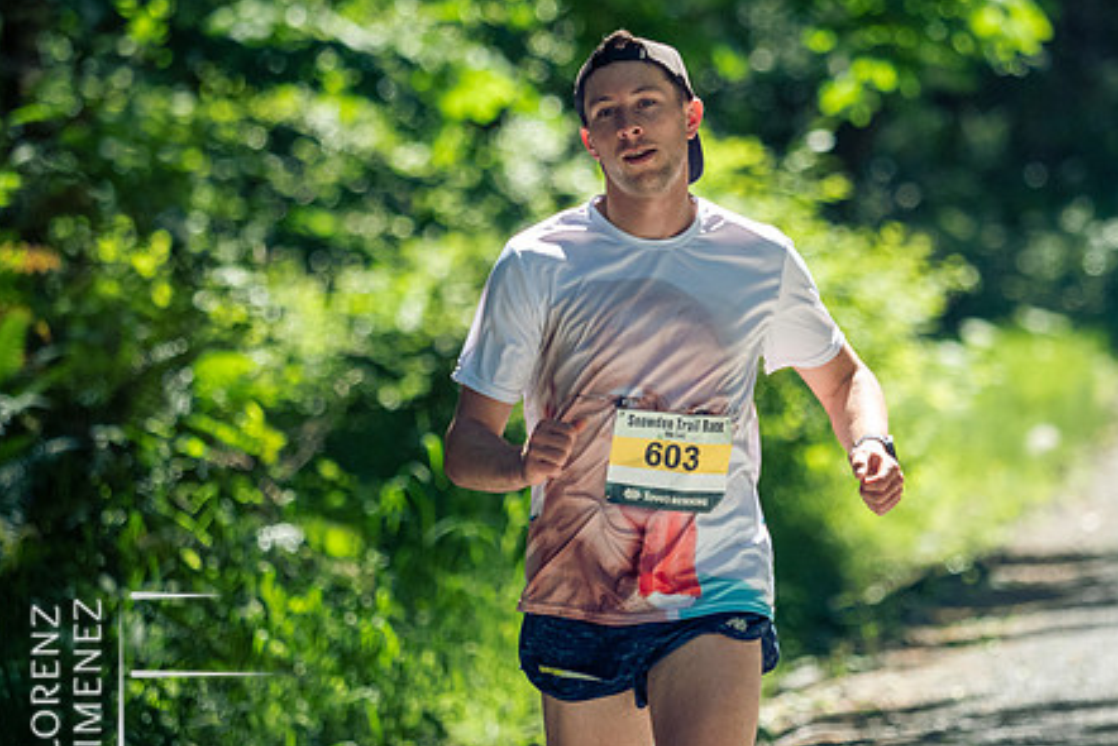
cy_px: 317
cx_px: 723
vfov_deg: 3.4
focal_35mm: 409
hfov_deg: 5.0
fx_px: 12705
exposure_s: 1/2500
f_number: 2.8
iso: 800
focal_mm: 150
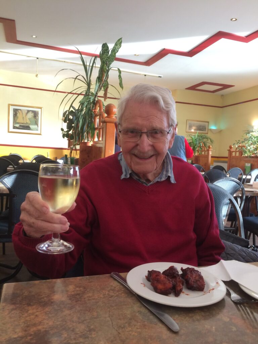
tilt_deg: -5.8
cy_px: 172
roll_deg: -1.5
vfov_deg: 61.7
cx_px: 129
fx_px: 288
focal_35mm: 29
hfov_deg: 48.2
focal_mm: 4.15
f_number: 2.2
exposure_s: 1/33
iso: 40
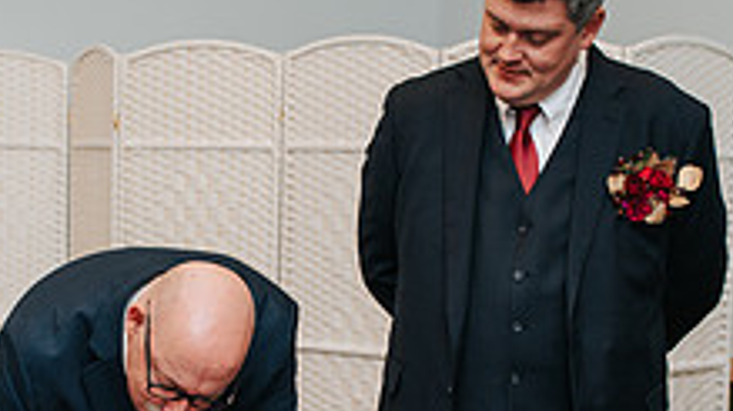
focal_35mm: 97
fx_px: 1885
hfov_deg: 21.8
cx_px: 197
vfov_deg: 12.3
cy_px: 446
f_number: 2.8
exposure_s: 1/200
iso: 800
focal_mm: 35
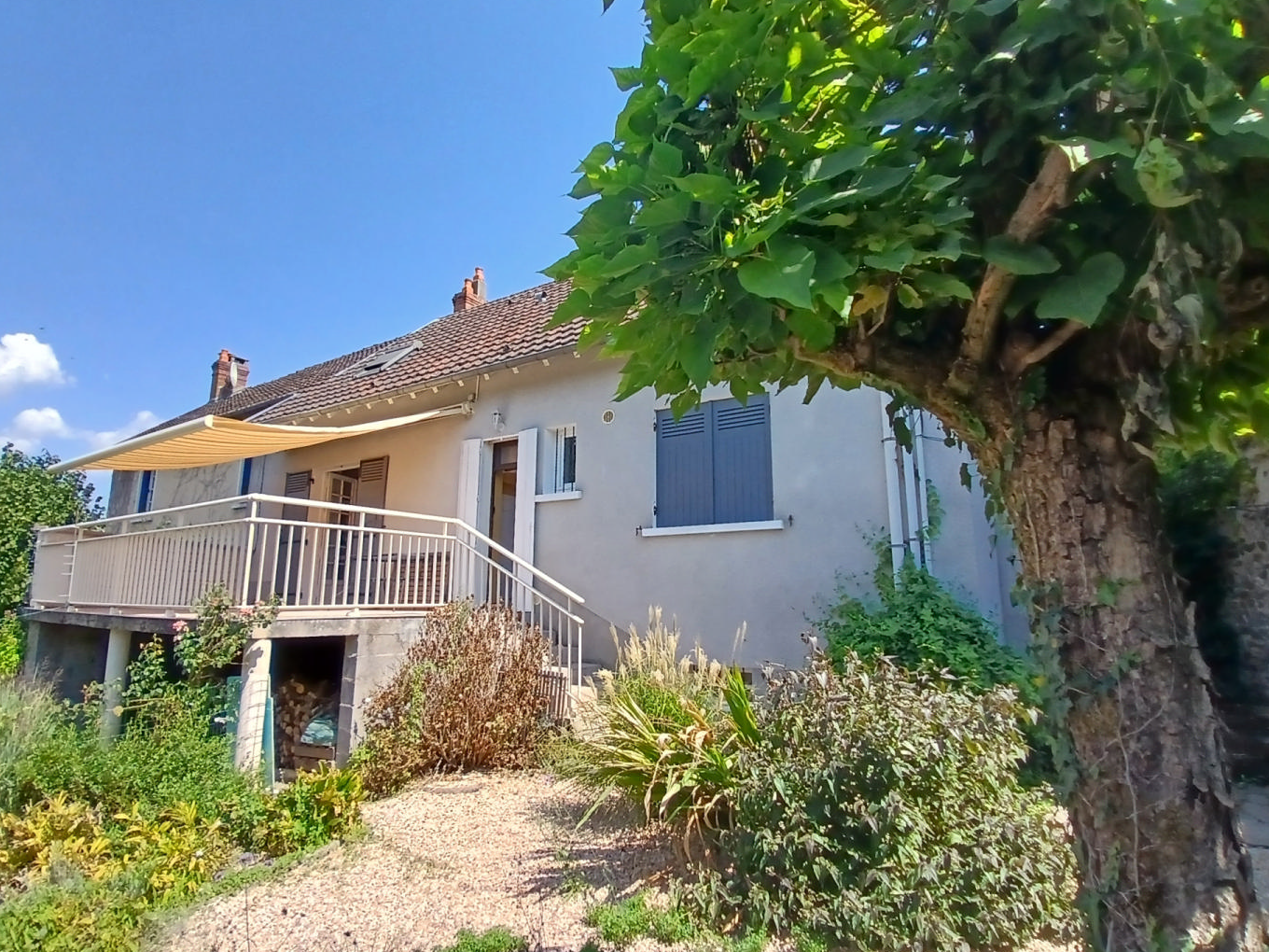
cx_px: 623
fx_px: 660
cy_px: 460
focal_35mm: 18
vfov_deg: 71.6
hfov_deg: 87.7
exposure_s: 1/714
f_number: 2.2
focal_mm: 1.4
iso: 50
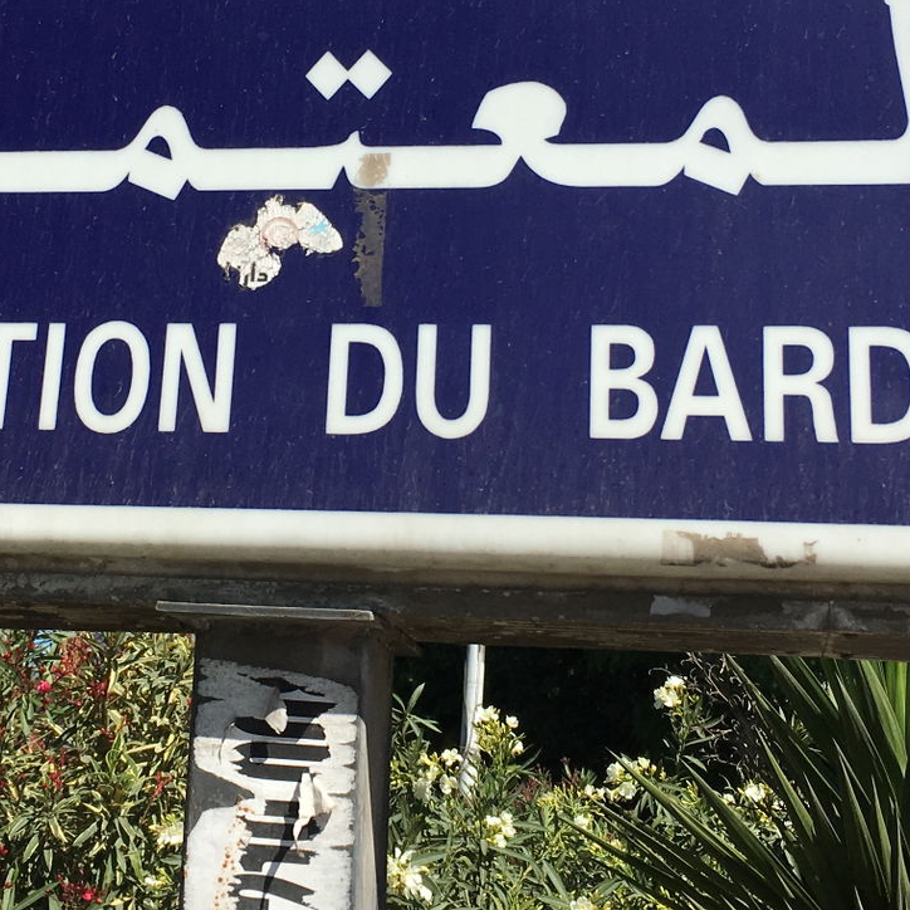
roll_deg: -5.0
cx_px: 305
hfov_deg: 25.2
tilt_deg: +17.5
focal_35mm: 68
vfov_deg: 25.1
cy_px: 255
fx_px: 2022
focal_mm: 4.15
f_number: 2.2
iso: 25
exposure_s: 1/2331
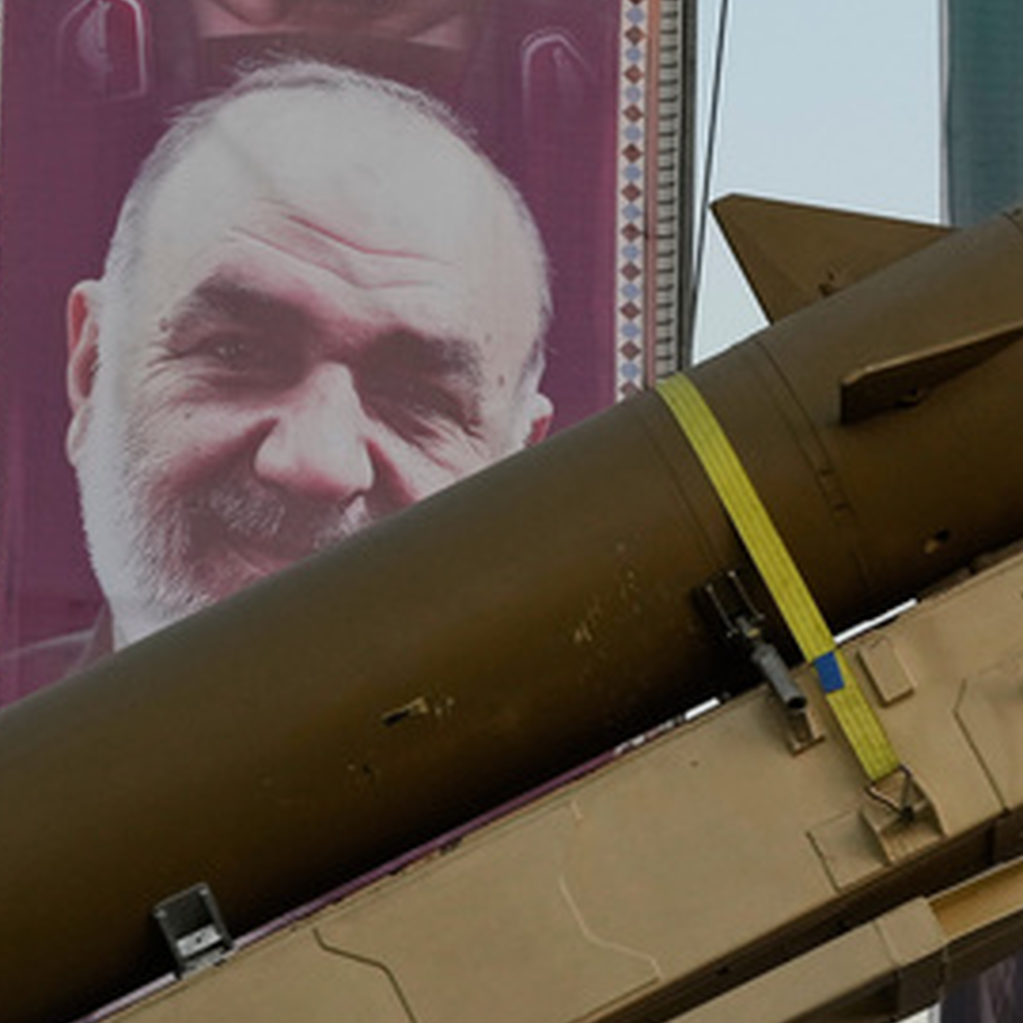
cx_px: 1523
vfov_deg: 7.1
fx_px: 8192
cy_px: -150
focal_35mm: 245
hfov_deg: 7.0
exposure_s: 1/800
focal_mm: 76
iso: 800
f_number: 5.6
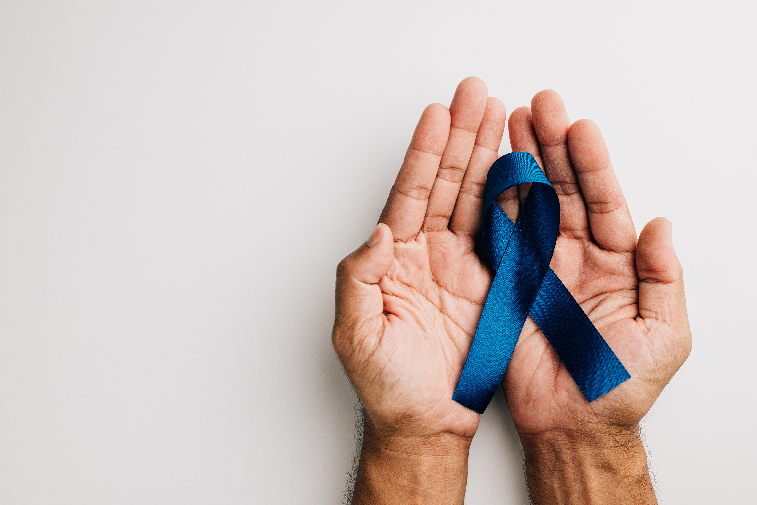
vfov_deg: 24.2
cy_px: 252
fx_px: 1177
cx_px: 378
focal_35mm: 56
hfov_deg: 35.6
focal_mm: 56
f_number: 9
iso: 320
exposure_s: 1/60
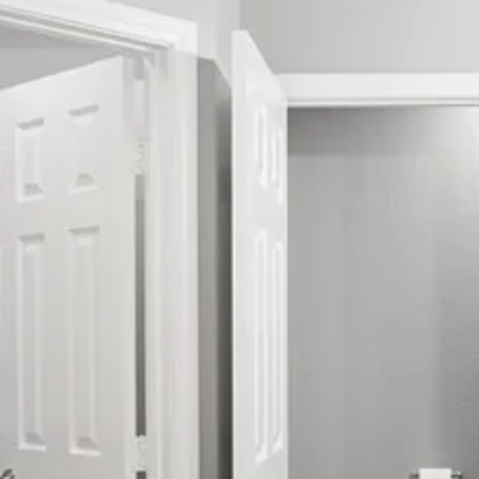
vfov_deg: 23.8
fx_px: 1127
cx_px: 396
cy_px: 353
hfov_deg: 23.6
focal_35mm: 72
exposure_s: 1/8
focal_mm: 19
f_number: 8
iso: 400
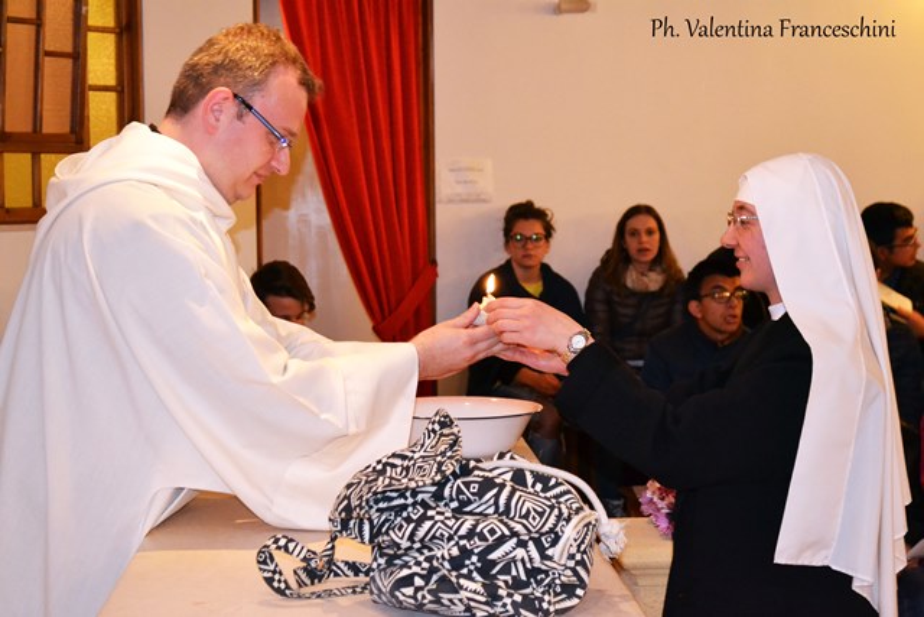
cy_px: 308
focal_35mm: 66
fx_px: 1694
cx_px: 462
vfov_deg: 20.6
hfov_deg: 30.5
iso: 3200
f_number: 5.3
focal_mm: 44
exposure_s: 1/60
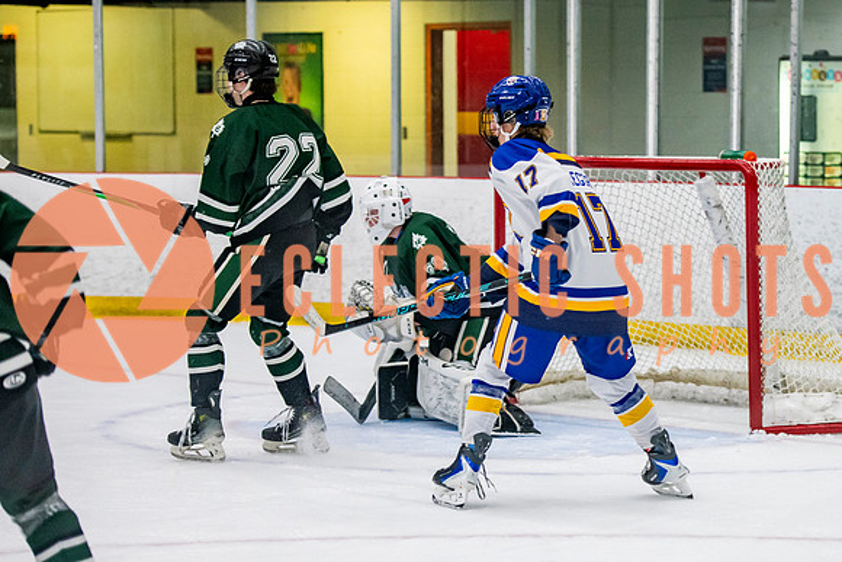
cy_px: 304
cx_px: 636
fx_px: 3667
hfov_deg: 13.1
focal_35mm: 157
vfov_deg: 8.8
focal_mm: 95
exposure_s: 1/640
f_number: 3.2
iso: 2000
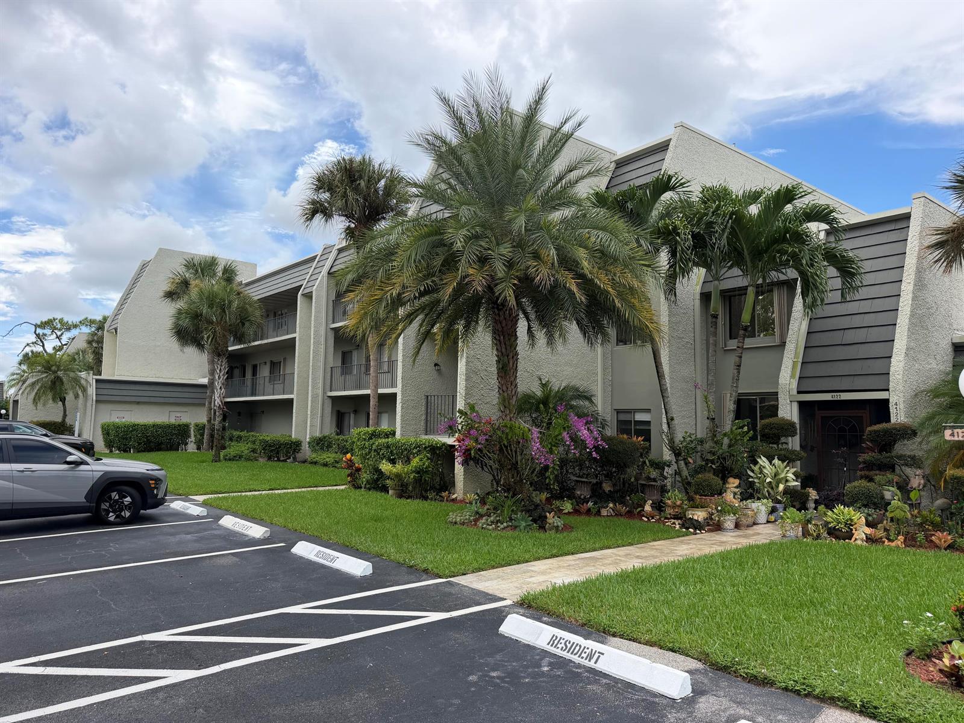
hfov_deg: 71.6
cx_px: 482
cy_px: 362
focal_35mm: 24
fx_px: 668
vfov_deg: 56.8
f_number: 1.78
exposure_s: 1/3279
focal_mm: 6.76
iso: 100
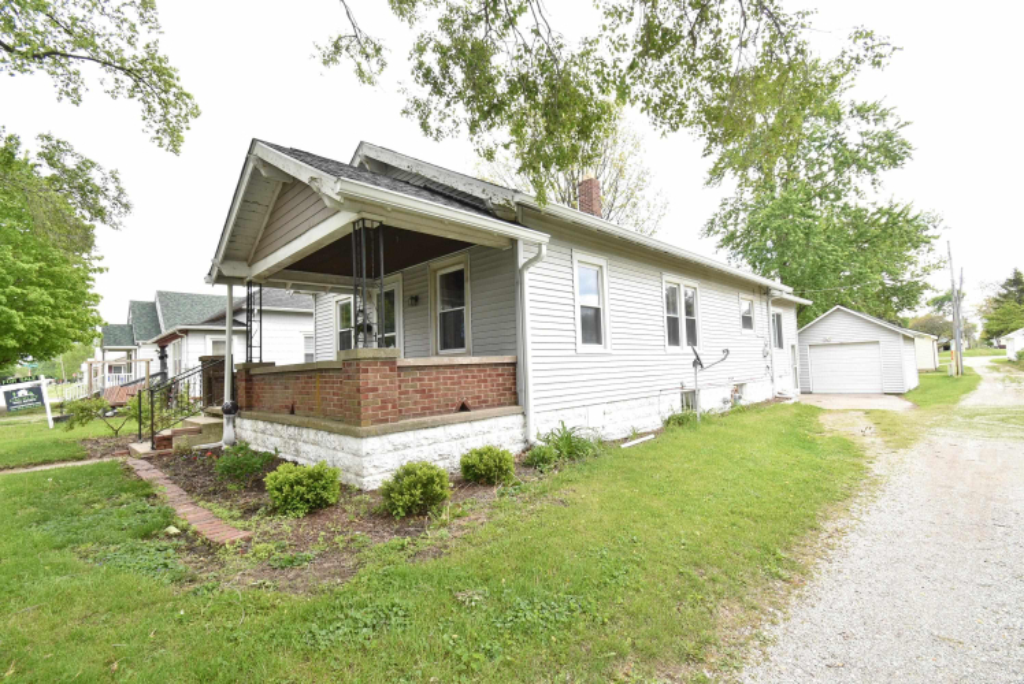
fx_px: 427
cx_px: 512
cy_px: 342
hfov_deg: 100.3
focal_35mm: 15
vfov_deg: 77.4
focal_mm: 10
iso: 400
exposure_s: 1/200
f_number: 7.1
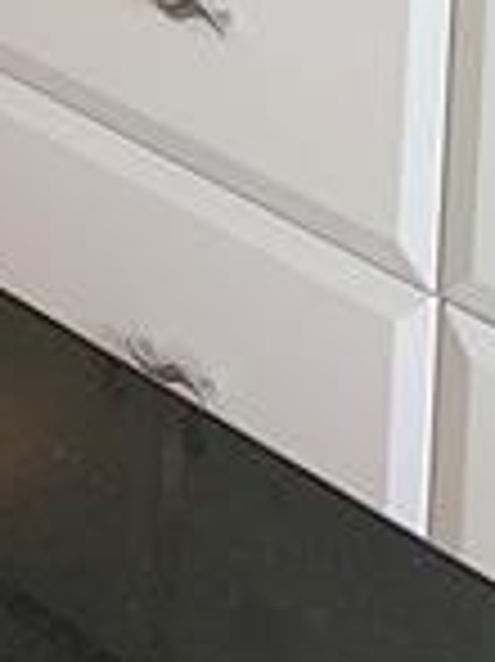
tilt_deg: -6.3
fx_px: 2597
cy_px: -941
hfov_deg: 10.6
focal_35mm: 136
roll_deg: -1.1
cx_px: -166
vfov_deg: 11.8
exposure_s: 1/120
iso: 50
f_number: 1.8
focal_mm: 4.25
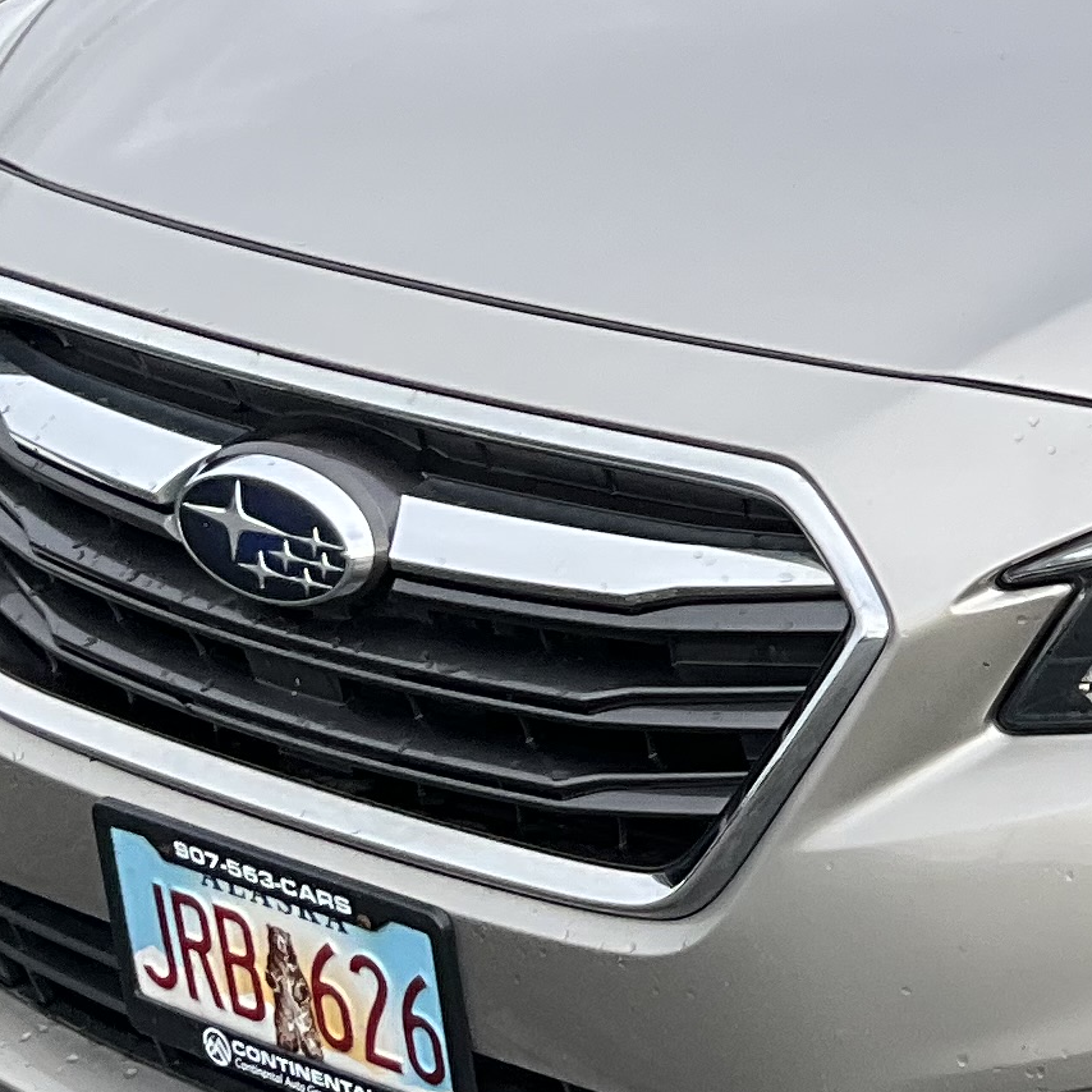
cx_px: 1959
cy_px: 261
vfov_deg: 14.4
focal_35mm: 121
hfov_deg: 13.0
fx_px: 4319
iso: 25
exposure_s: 1/551
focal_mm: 3
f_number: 1.8
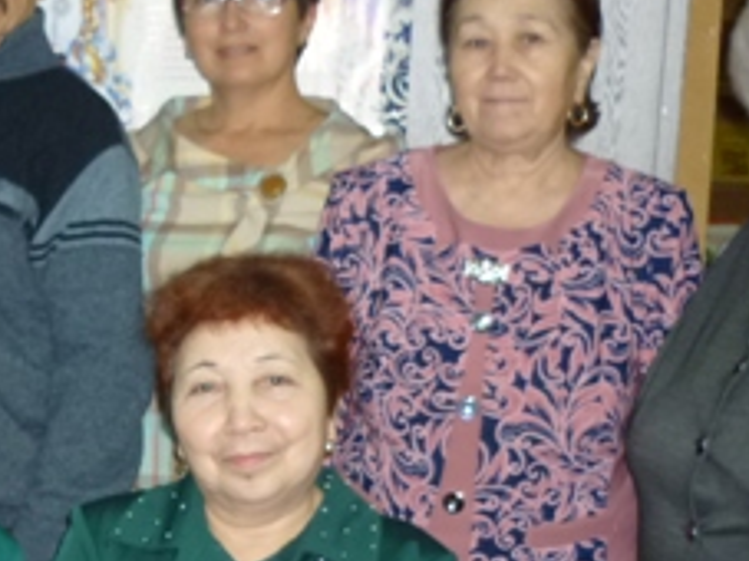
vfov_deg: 15.8
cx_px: 26
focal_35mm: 93
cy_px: 422
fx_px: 2011
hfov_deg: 20.5
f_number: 2.8
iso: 200
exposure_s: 1/60
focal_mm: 5.5
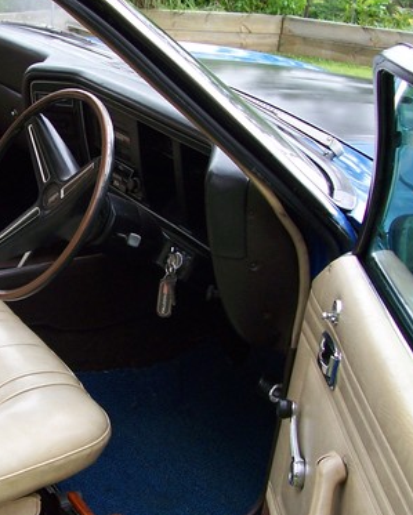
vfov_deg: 26.7
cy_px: 265
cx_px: 12
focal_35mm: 71
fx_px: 1083
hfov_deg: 20.9
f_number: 2.7
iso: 80
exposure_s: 1/125
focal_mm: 5.6
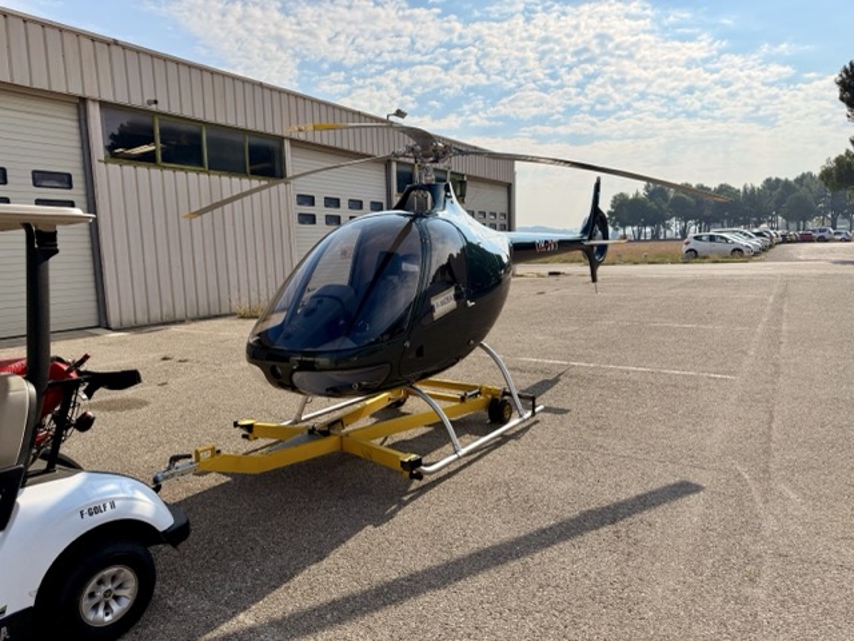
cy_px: 320
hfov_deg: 71.6
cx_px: 427
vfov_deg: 56.8
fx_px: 592
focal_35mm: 24
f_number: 1.78
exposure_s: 1/10309
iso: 100
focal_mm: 6.76
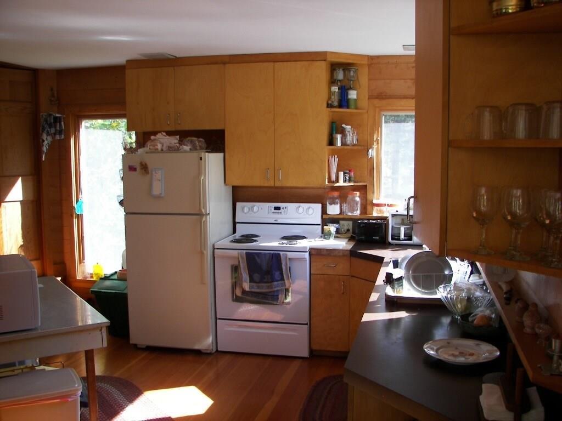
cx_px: 281
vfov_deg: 39.7
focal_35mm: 36
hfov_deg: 51.4
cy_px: 210
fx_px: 584
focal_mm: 6
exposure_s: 1/30
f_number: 2.8
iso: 50
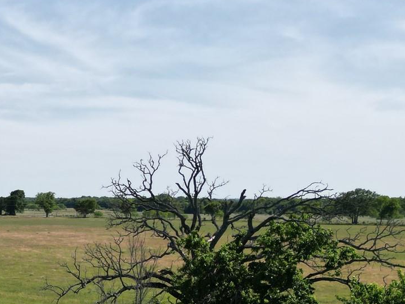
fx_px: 795
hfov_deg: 26.0
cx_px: -57
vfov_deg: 20.9
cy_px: 298
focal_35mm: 68
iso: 110
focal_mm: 6.72
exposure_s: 1/4000
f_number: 1.7
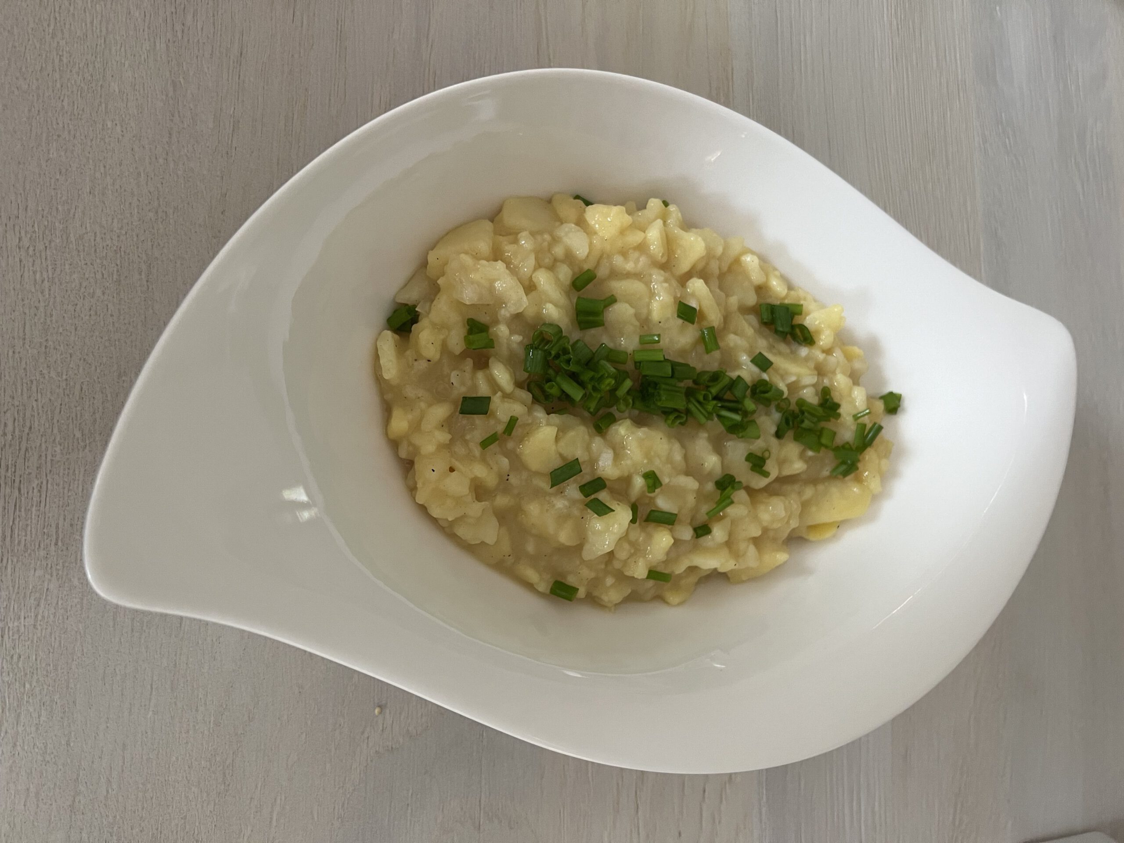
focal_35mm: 26
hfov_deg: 67.3
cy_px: 422
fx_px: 844
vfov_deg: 53.1
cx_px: 562
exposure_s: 1/60
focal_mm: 5.7
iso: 320
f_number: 1.5
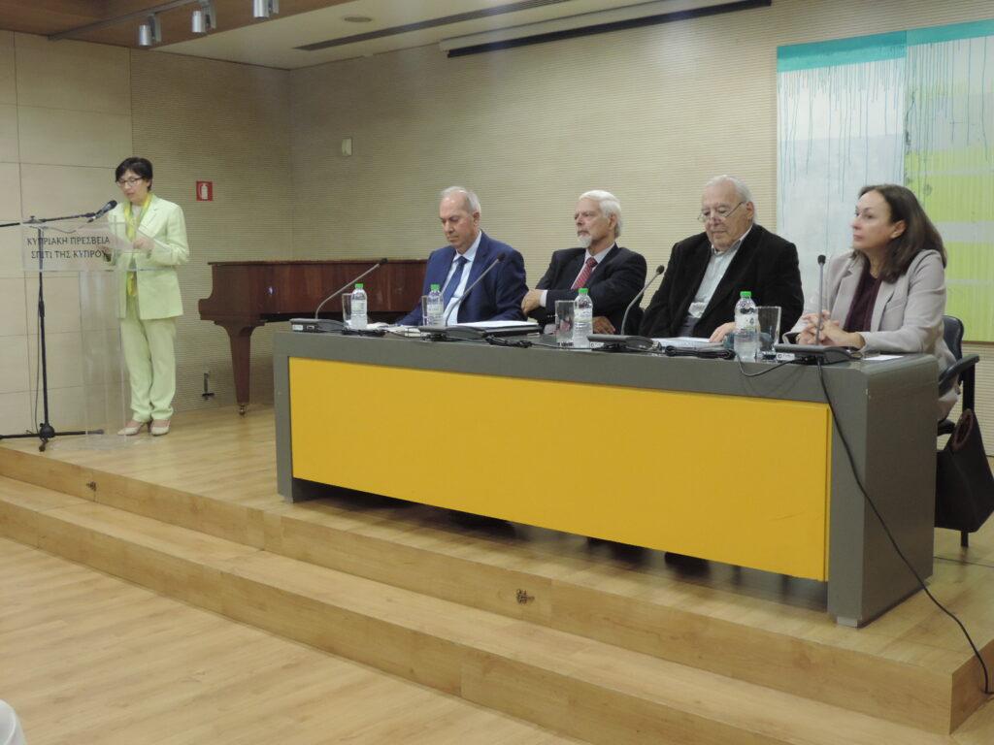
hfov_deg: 46.8
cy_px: 372
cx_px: 497
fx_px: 1149
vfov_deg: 36.0
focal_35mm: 40
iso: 400
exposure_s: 1/20
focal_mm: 7.1
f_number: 3.3
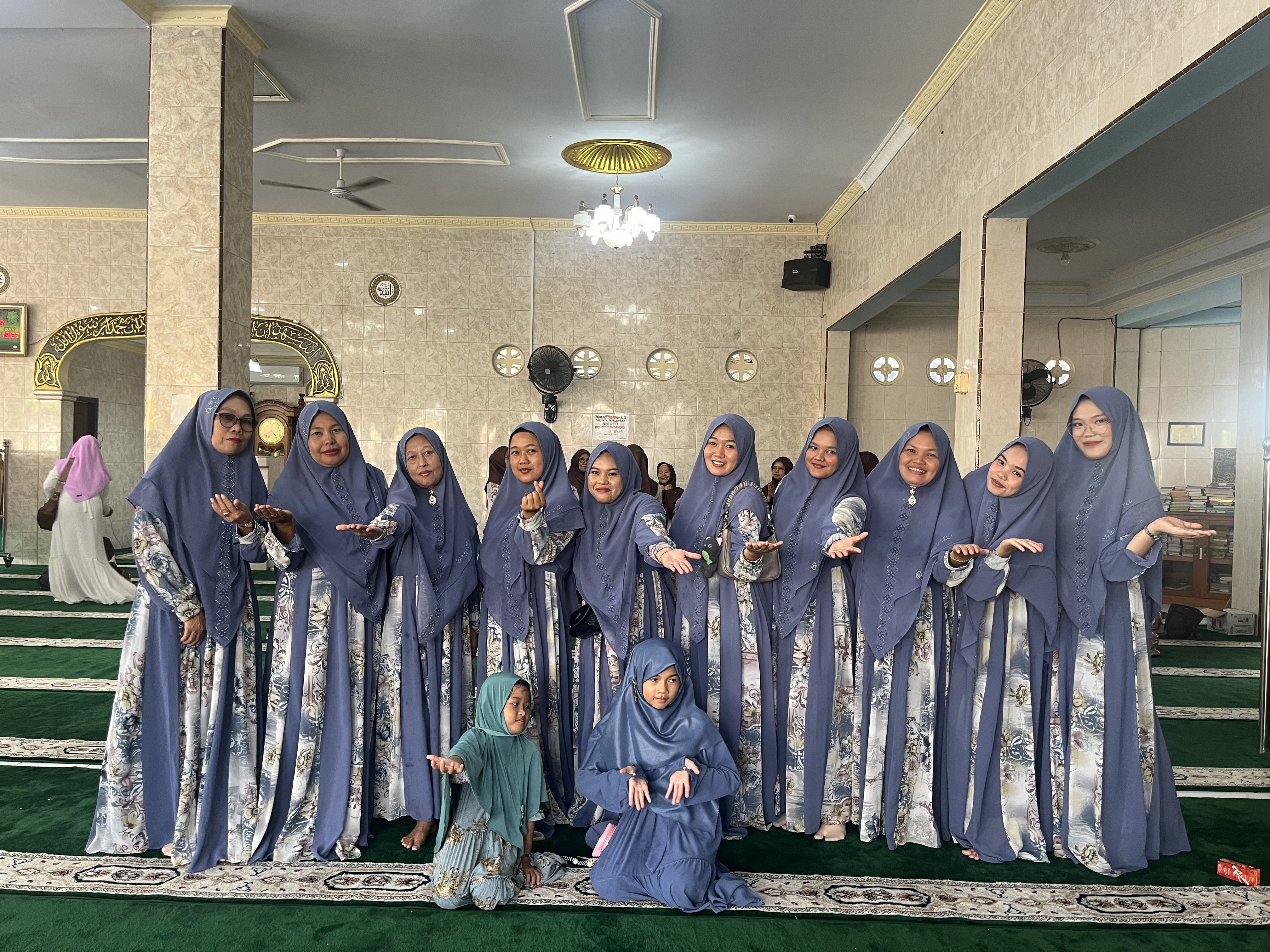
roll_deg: -1.1
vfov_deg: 53.1
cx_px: 635
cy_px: 476
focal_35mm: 26
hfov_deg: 67.3
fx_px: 954
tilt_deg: -1.4
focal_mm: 5.1
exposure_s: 1/50
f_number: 1.6
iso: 100
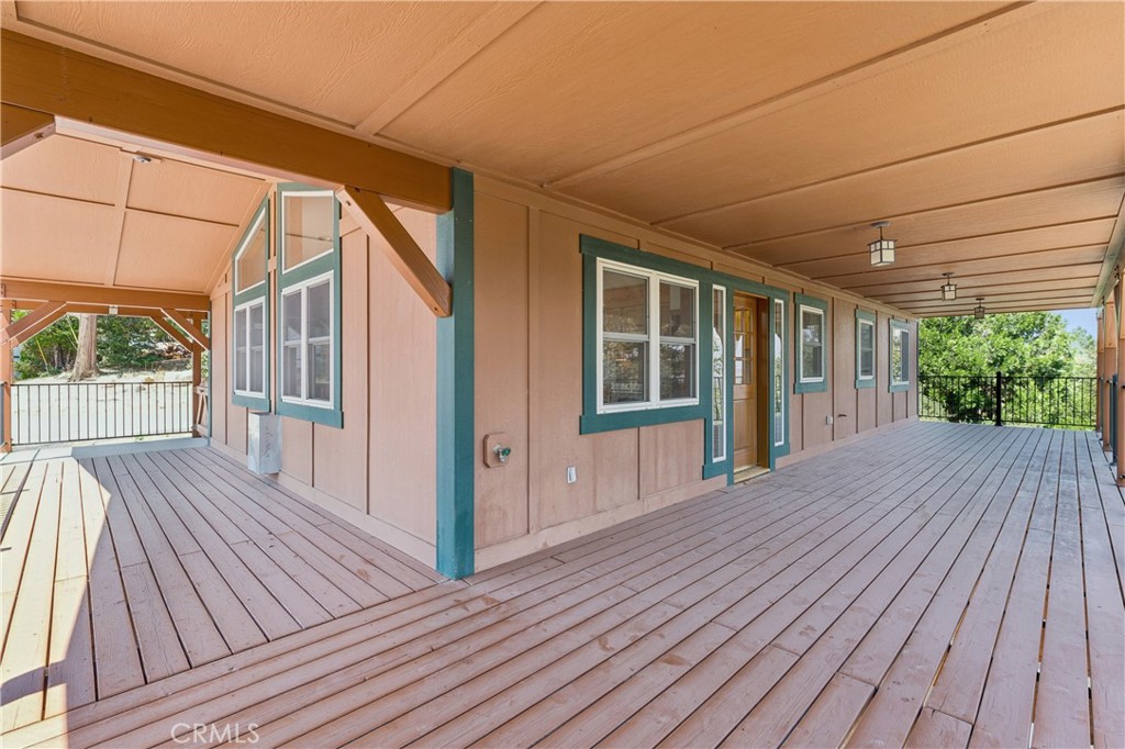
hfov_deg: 96.8
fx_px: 500
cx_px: 562
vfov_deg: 73.7
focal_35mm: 16
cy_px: 374
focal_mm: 16
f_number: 13
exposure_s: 1/10
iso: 100
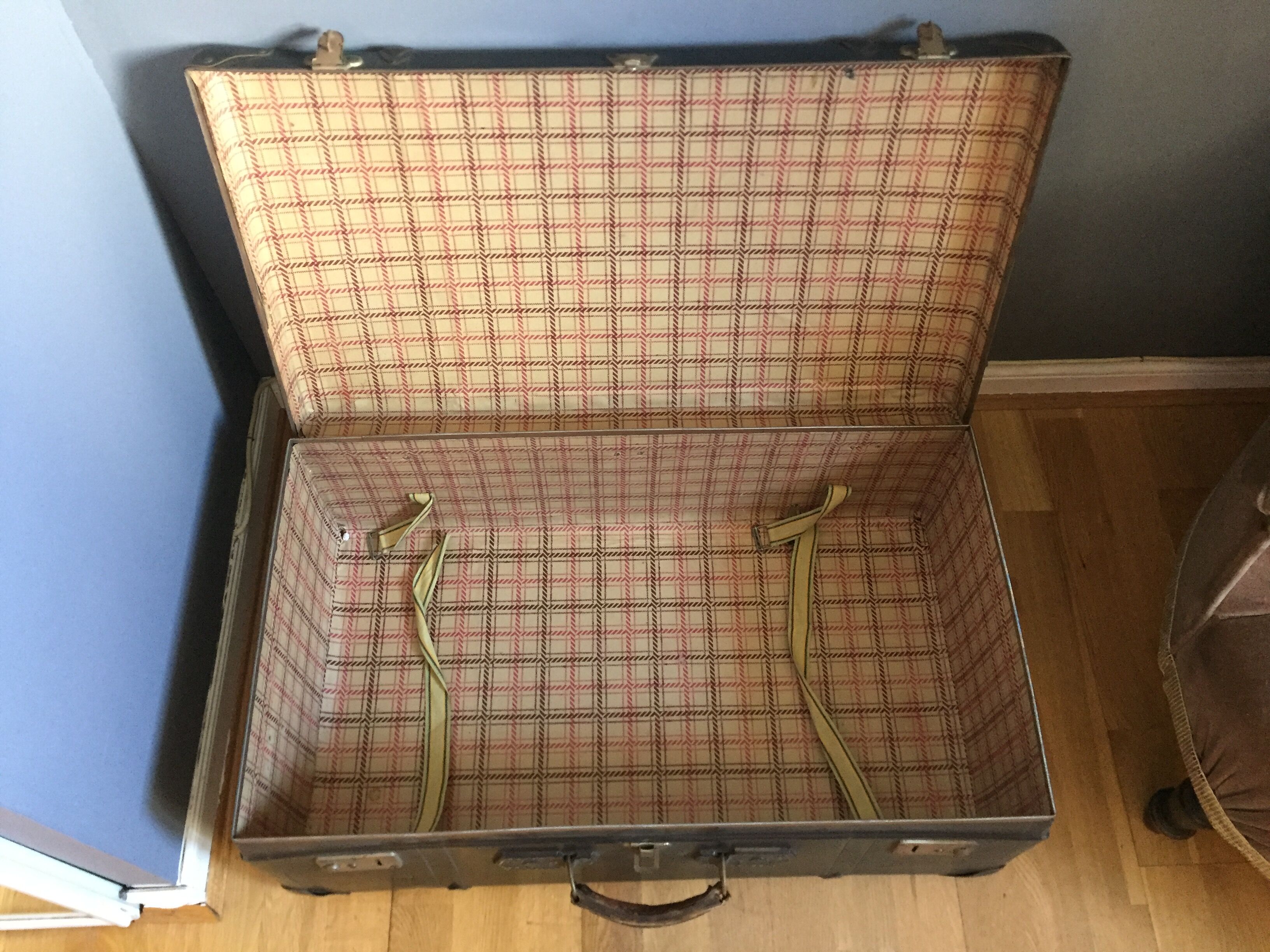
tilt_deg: -61.8
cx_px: 635
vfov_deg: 48.2
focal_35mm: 29
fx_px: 1064
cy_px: 476
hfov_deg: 61.7
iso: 250
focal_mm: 4.15
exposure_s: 1/17
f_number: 2.2
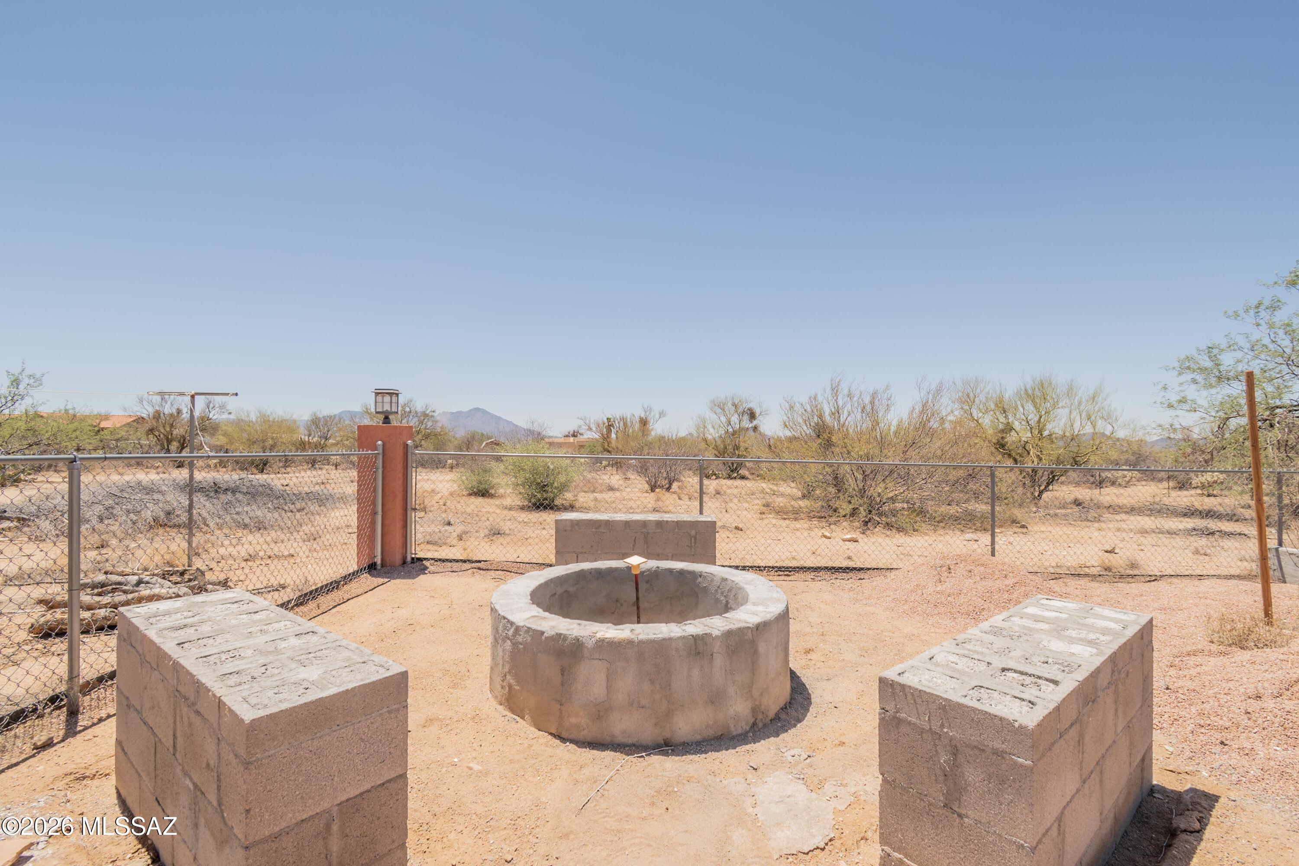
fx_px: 541
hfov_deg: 100.4
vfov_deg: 77.3
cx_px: 650
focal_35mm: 15
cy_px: 433
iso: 160
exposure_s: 1/250
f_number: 9
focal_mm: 10
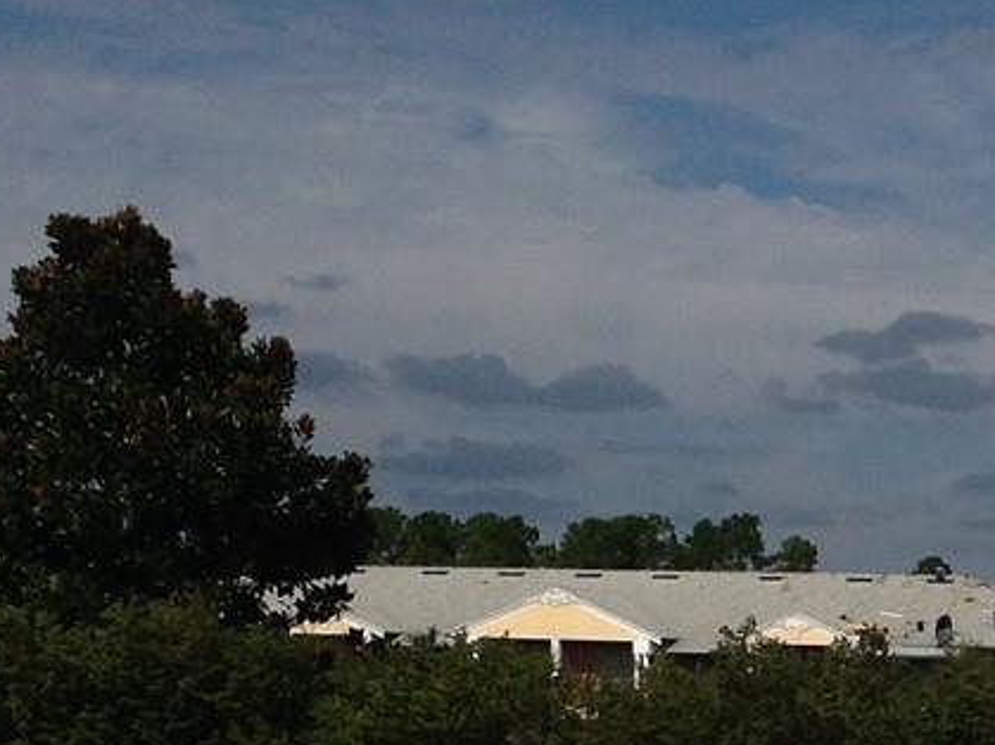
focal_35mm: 126
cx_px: 1187
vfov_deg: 11.4
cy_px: 985
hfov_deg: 15.1
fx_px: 3621
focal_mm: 4.12
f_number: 2.4
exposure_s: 1/5435
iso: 50
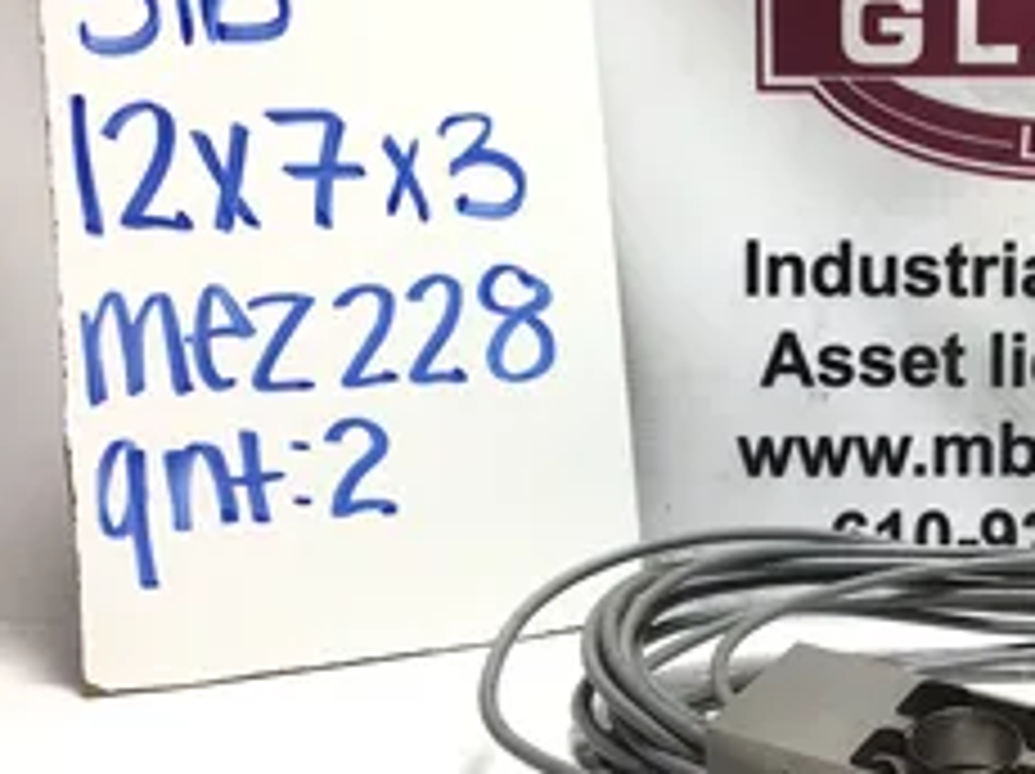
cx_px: 891
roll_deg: -1.1
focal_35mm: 54
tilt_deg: -5.7
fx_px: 1613
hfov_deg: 34.0
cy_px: 387
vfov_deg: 27.0
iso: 40
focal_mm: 3.3
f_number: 2.4
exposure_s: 1/120
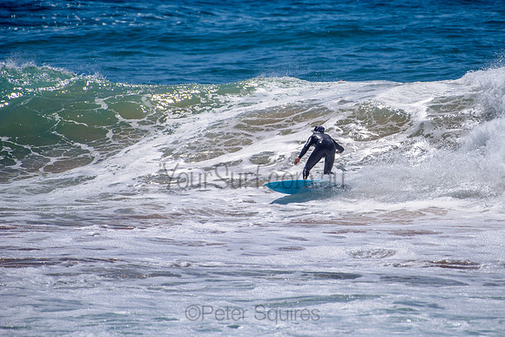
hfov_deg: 3.4
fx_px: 8598
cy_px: 130
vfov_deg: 2.2
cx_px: 309
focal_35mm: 613
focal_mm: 500
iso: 64
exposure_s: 1/2000
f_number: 6.3
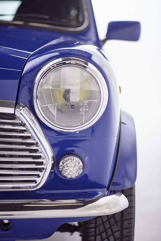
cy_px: 120
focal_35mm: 85
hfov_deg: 16.1
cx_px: 80
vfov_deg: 23.9
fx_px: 570
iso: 160
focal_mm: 85
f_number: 1.8
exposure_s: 1/320
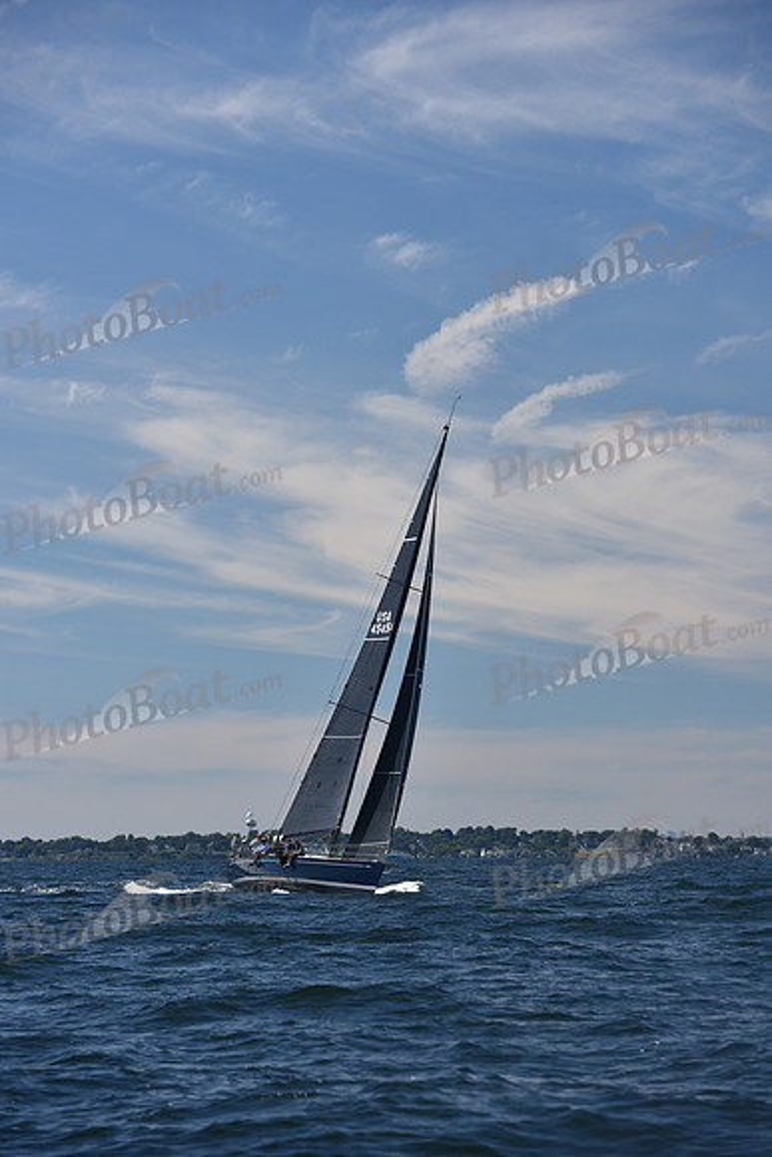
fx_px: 3922
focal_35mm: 122
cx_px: 386
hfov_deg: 11.2
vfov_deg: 16.8
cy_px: 578
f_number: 5.6
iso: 200
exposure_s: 1/800
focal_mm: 122
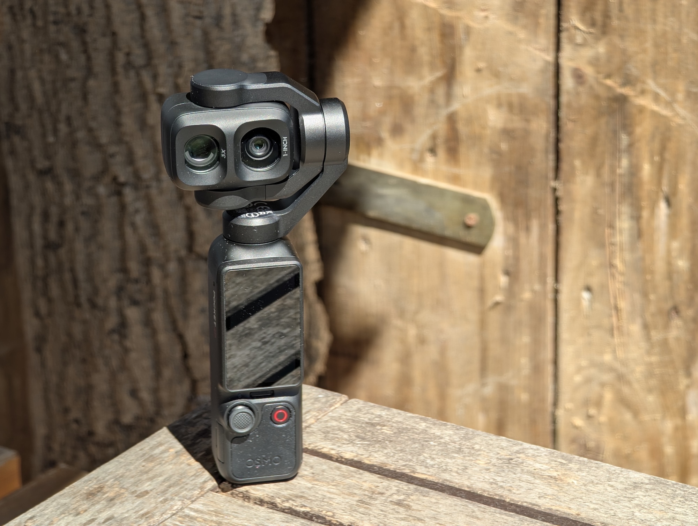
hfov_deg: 16.8
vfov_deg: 12.7
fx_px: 2363
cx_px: 349
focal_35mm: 117
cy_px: 263
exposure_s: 1/69.9
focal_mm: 19
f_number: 3.5
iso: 17
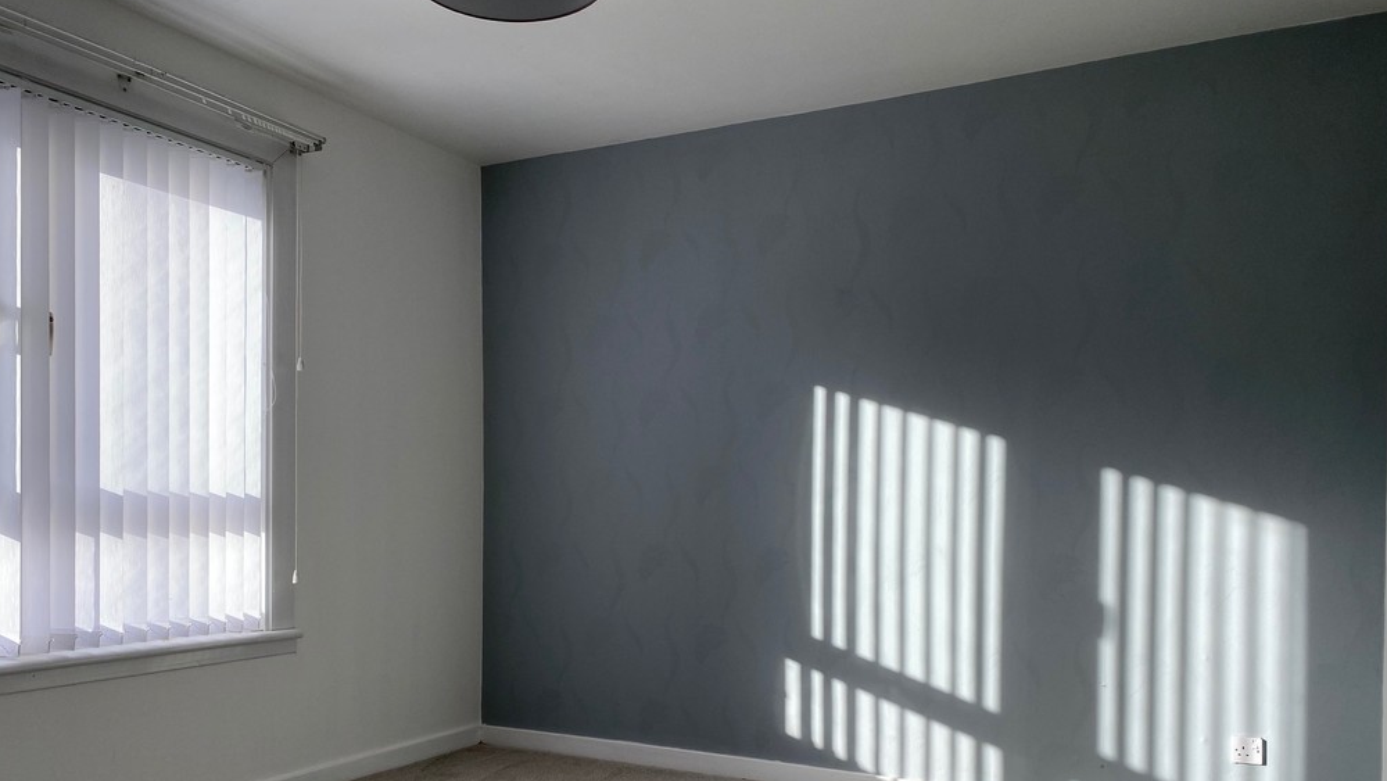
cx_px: 687
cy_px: 526
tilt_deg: -0.5
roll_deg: -0.8
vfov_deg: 39.7
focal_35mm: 29
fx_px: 1067
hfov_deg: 66.1
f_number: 1.8
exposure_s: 1/328
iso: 32
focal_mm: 4.25
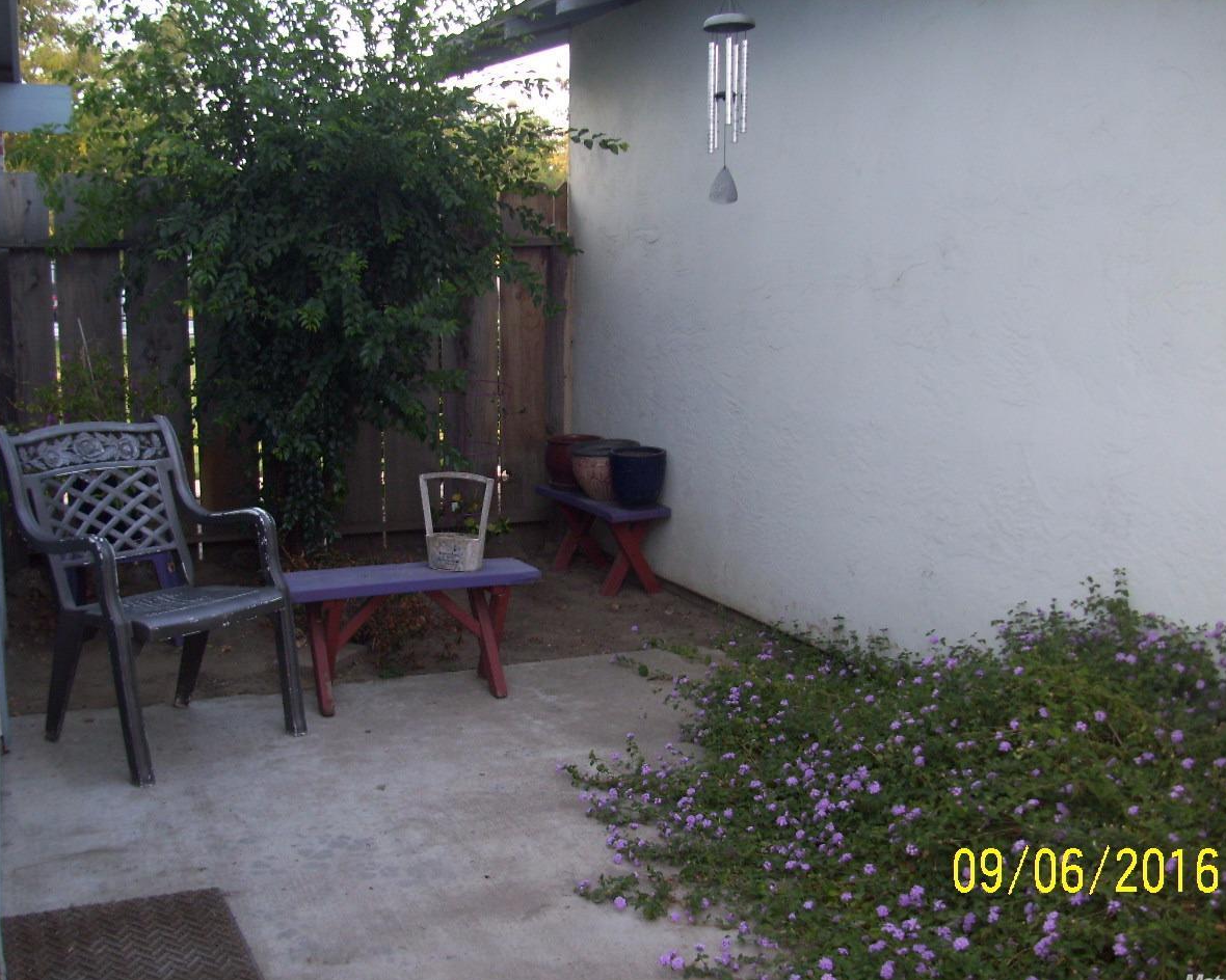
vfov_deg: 41.2
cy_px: 496
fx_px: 1306
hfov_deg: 50.3
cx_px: 622
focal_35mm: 36
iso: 80
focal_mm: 5.7
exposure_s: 1/40
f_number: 2.9
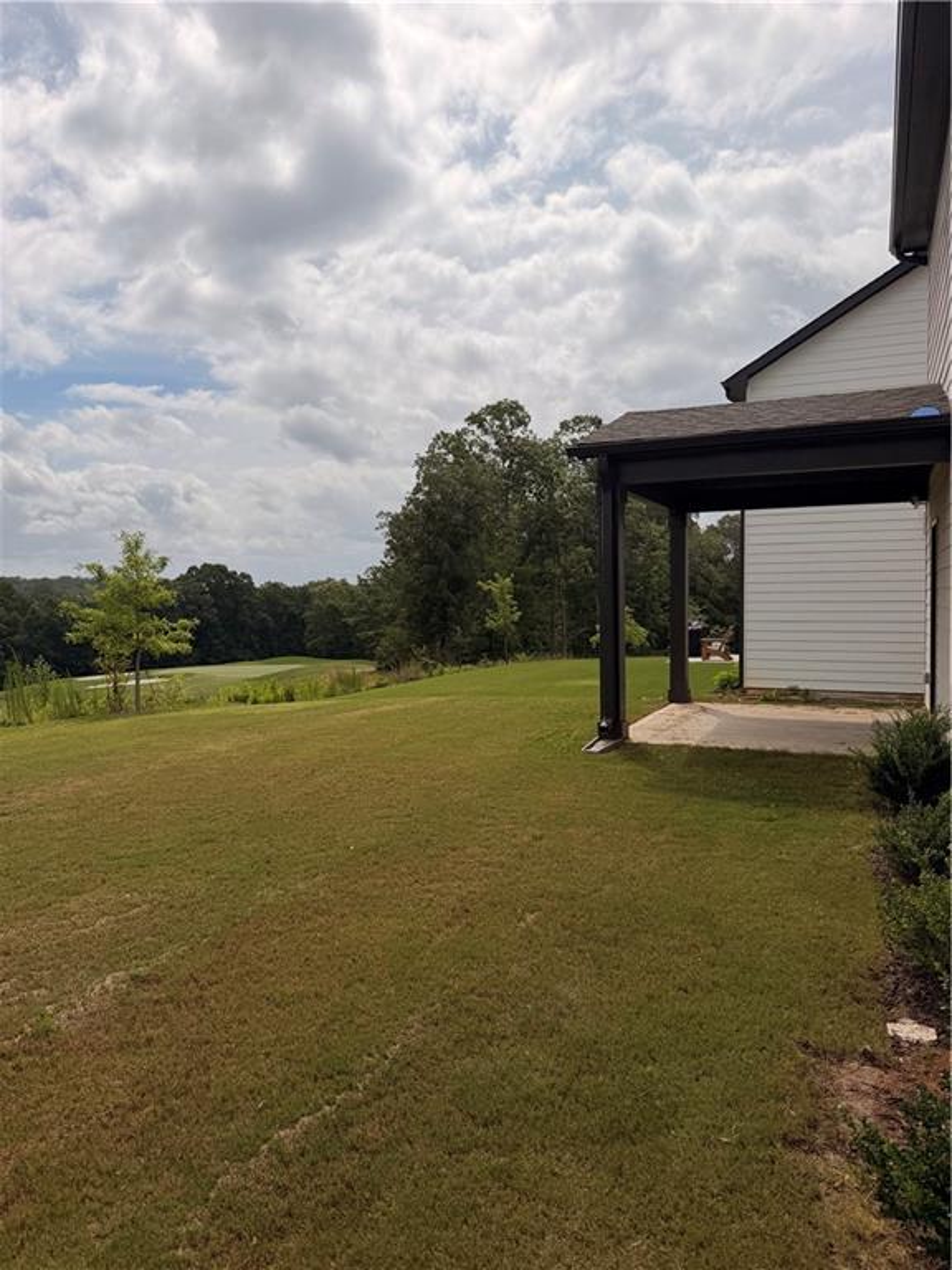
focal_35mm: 24
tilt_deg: -2.1
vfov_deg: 71.6
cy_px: 635
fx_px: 880
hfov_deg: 56.8
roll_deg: +0.0
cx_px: 476
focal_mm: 6.76
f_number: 1.78
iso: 80
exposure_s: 1/17544
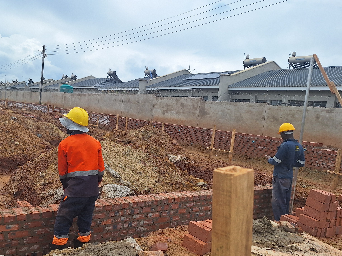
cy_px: 146
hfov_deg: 57.7
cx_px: 129
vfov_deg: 45.3
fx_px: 306
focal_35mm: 31
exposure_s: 1/4608
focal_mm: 5.54
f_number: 1.8
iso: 40
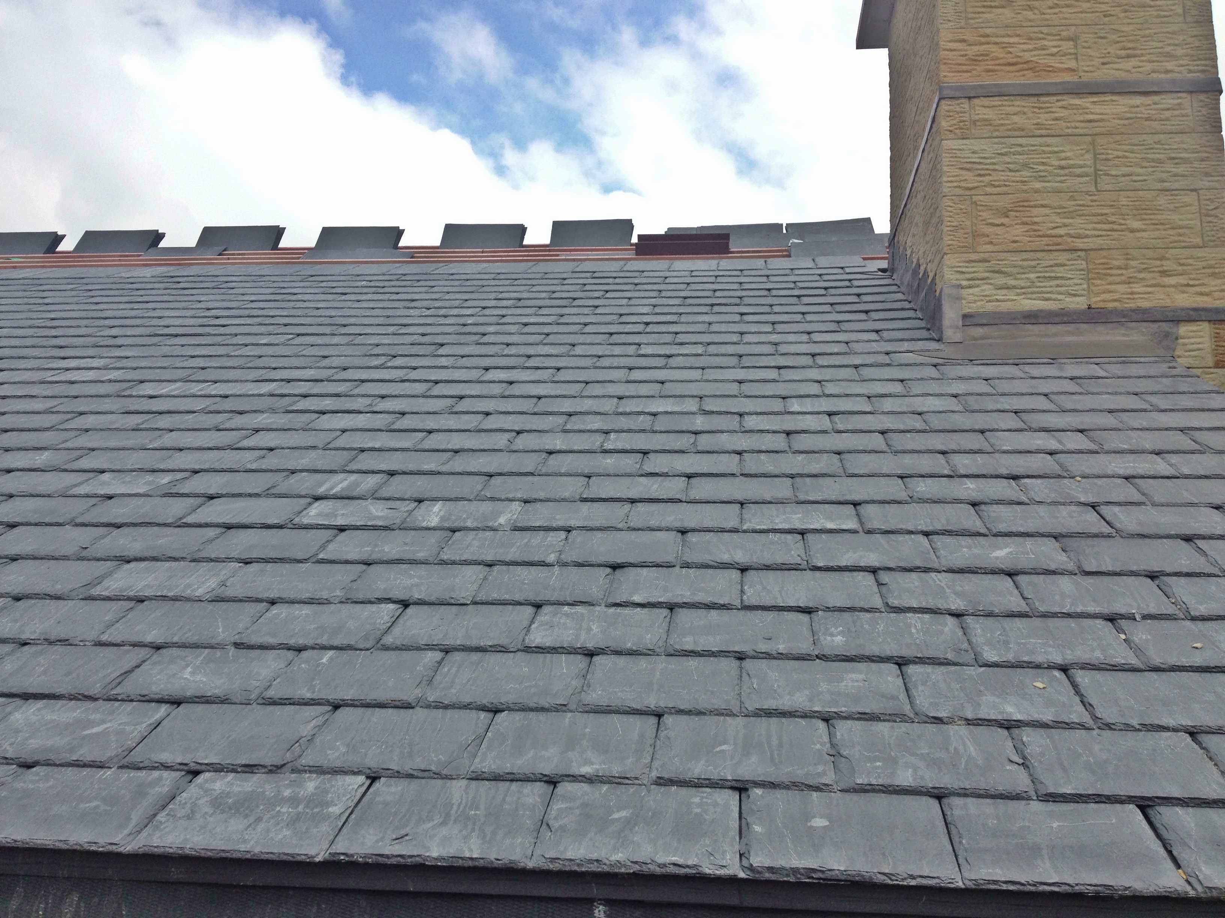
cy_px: 459
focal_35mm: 35
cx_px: 612
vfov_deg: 40.7
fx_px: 1239
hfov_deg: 52.6
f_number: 2.4
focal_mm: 4.28
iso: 50
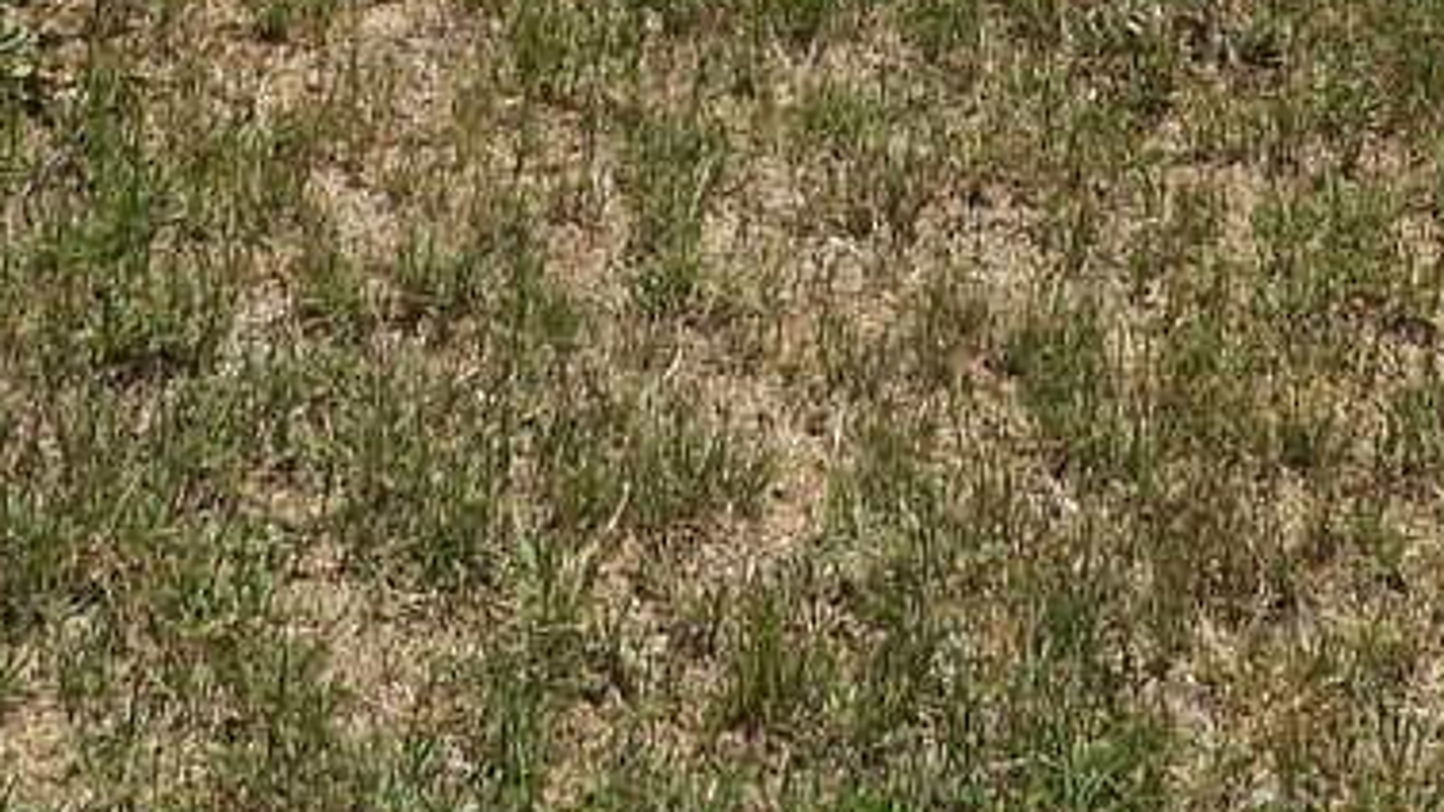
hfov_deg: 21.3
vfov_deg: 10.7
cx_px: 885
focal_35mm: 100
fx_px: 3829
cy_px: -988
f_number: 3.5
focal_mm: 4.3
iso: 100
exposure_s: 1/1600
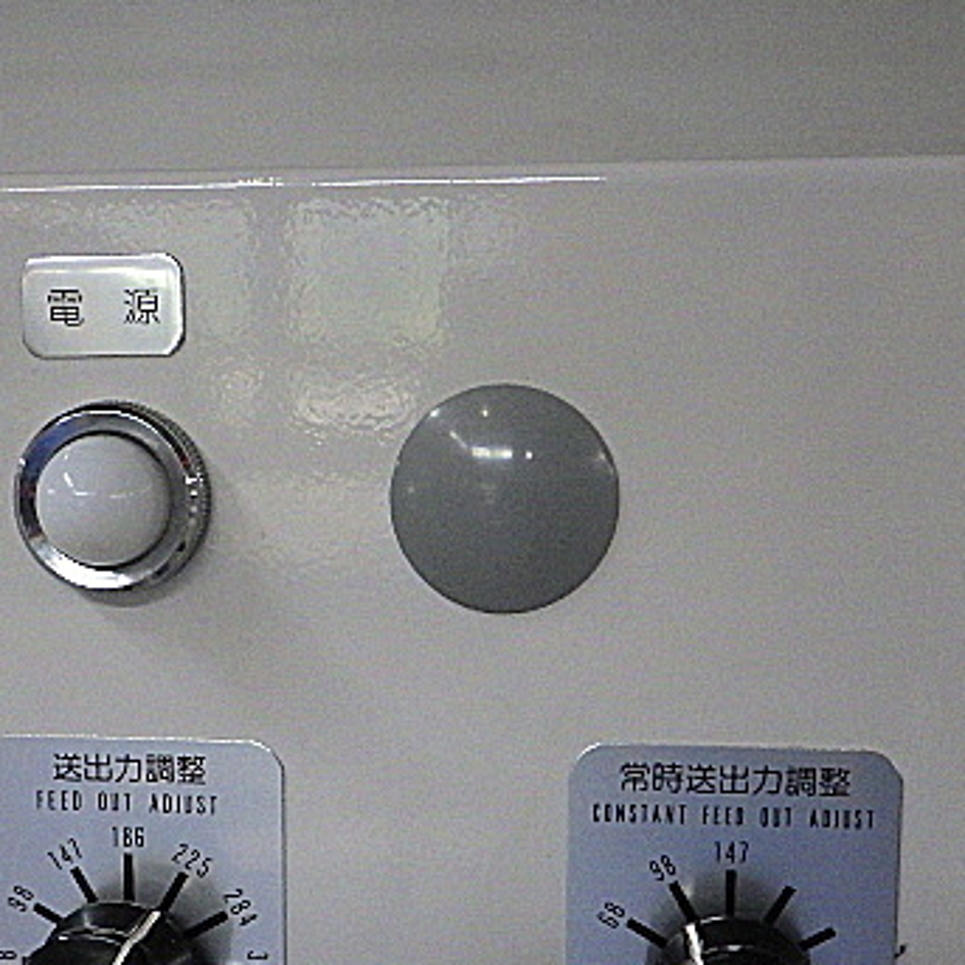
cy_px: 647
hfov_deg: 30.5
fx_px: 1766
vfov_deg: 30.3
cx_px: 419
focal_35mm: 56
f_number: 3.8
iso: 320
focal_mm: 6.1
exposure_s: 1/50
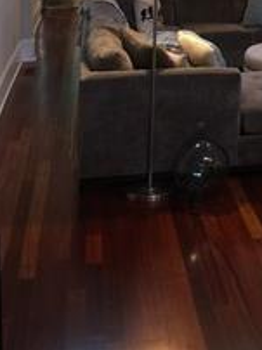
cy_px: -62
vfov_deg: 25.5
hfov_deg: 20.5
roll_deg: -1.4
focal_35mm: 69
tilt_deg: -1.8
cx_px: 272
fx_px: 698
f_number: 2.2
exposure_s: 1/15
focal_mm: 4.15
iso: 50
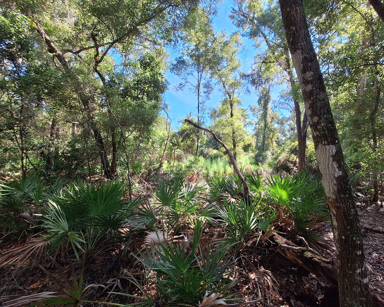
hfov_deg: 100.4
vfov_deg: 88.0
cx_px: 210
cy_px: 154
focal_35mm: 14
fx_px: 159
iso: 40
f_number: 2.2
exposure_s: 1/222
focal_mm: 1.74
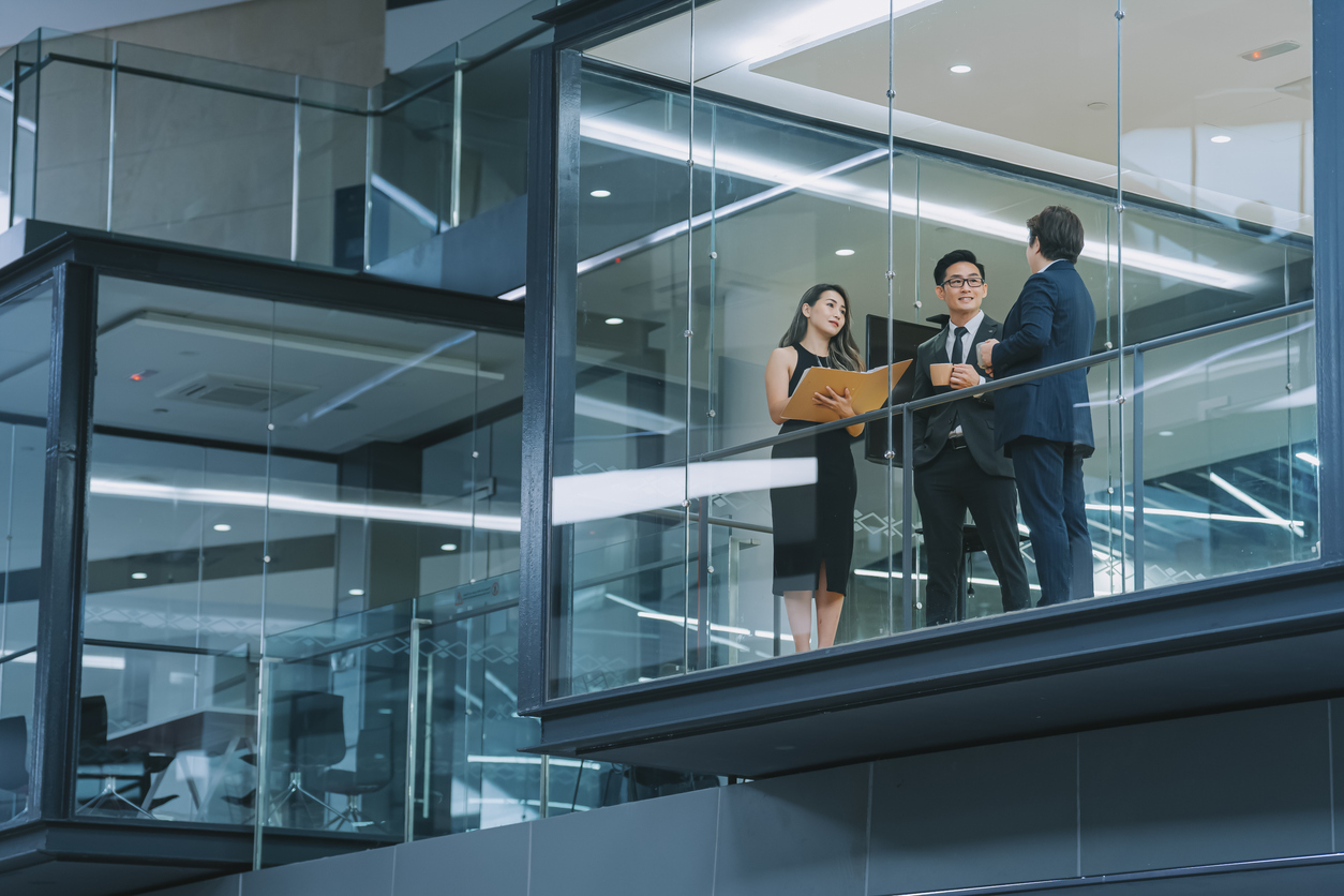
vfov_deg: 12.9
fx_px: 3957
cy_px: 448
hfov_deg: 19.3
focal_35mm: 106
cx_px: 672
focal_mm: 106
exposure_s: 1/50
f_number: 2.8
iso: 800
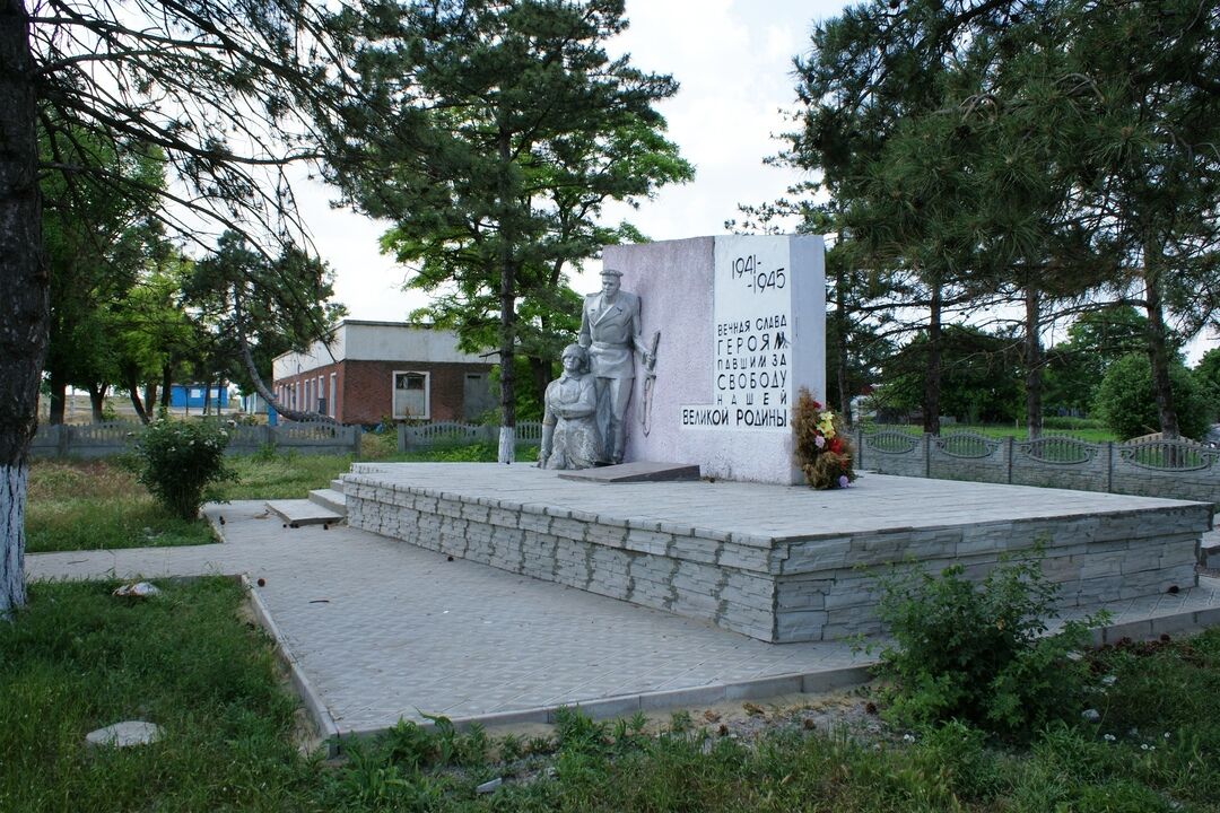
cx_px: 610
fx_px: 1017
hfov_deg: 61.9
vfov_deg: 43.6
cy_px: 406
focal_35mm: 30
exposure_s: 1/125
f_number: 10
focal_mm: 20
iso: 100
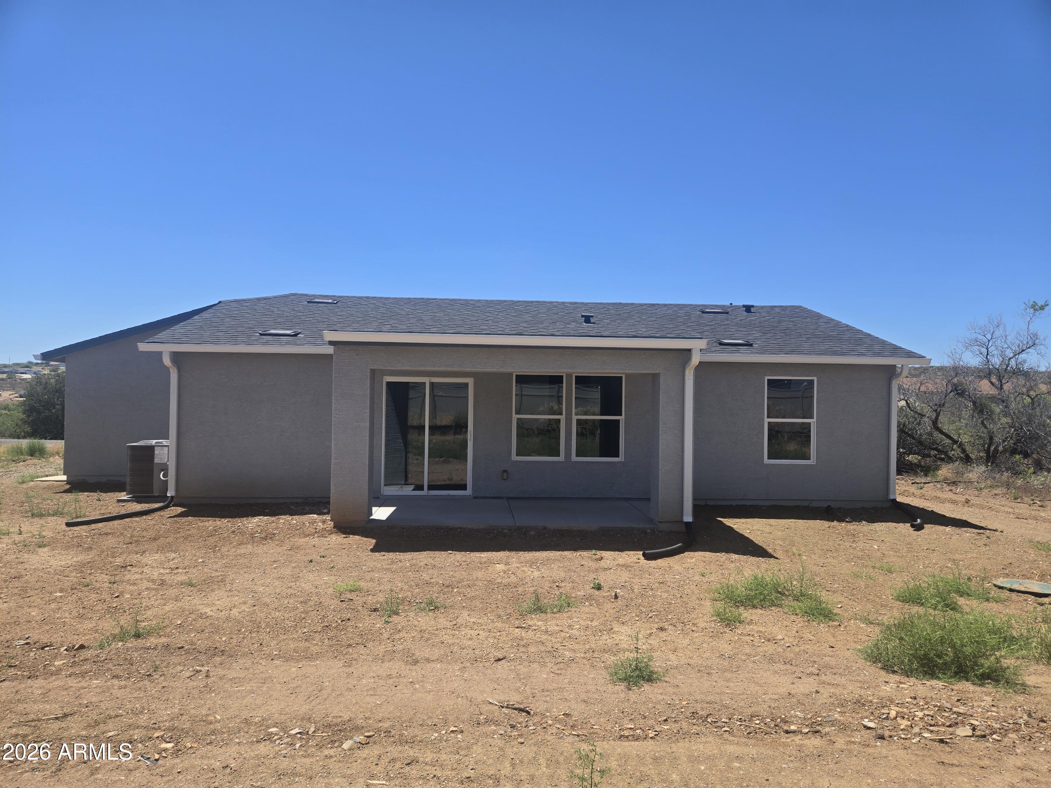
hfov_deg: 73.9
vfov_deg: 58.9
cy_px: 394
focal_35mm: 23
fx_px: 698
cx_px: 526
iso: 25
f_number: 1.8
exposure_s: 1/1799
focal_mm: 5.4
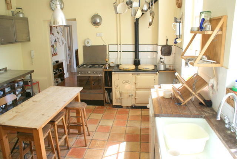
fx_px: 198
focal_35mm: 30
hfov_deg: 61.8
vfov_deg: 43.8
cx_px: 118
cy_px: 80
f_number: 4.5
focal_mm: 20
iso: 100
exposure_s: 1/40
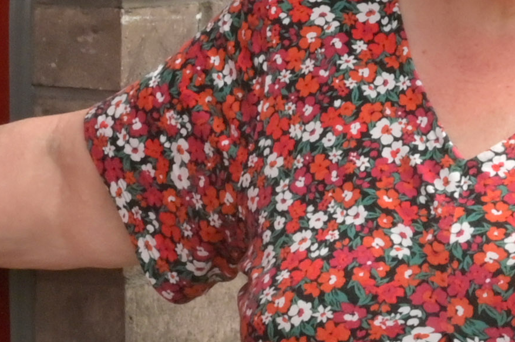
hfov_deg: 7.6
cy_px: -109
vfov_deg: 5.1
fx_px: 3845
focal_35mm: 269
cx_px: 435
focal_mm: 39
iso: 640
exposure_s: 1/200
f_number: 22
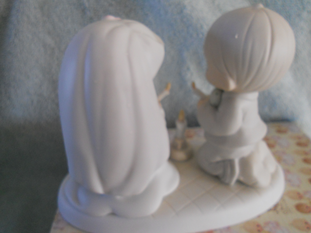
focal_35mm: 32
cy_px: 116
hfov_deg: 56.8
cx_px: 156
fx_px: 287
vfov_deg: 44.2
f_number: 3.5
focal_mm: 5.8
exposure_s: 1/30
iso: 400
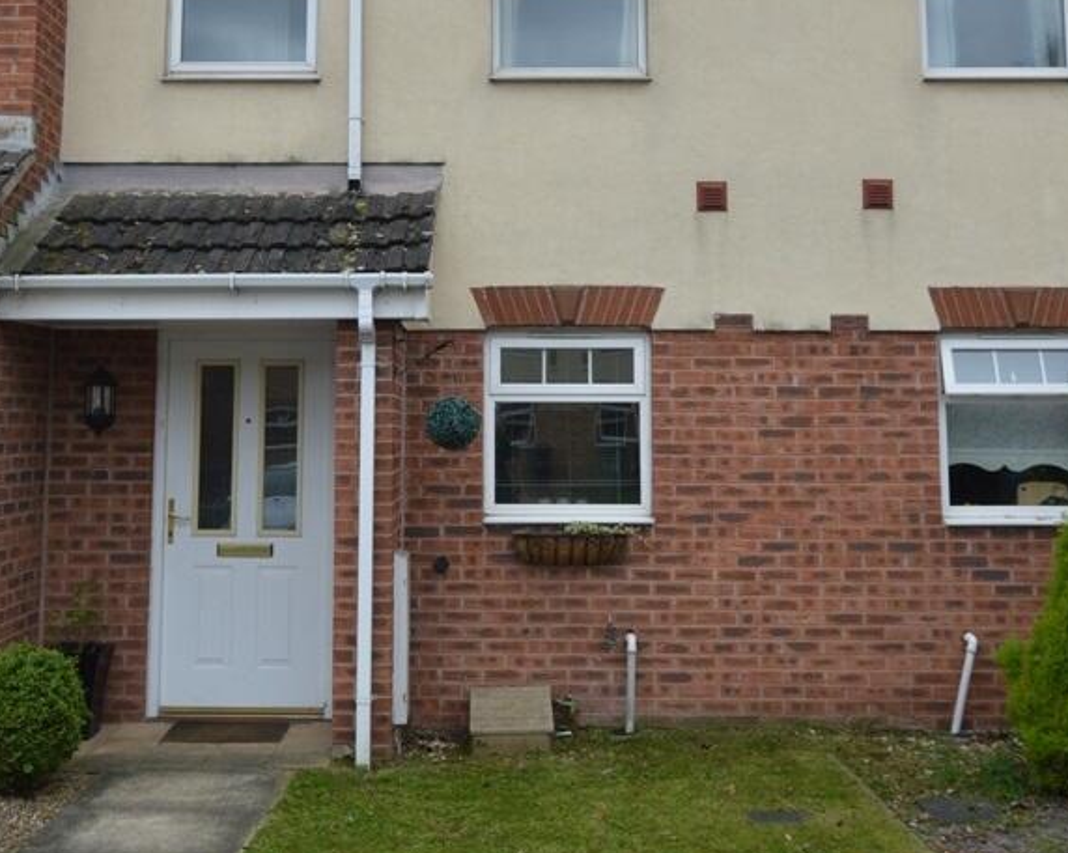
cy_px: 260
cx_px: 467
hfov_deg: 43.0
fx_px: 1353
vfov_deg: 34.5
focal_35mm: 43
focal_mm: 17
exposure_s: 1/100
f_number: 6.3
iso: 100
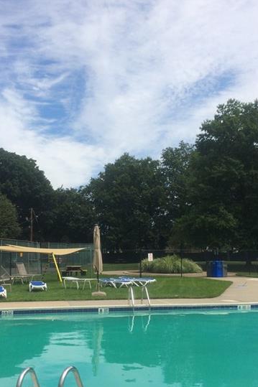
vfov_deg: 45.3
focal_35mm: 43
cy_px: 218
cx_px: 126
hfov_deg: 31.2
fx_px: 463
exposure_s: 1/2564
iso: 32
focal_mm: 4.15
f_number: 2.2
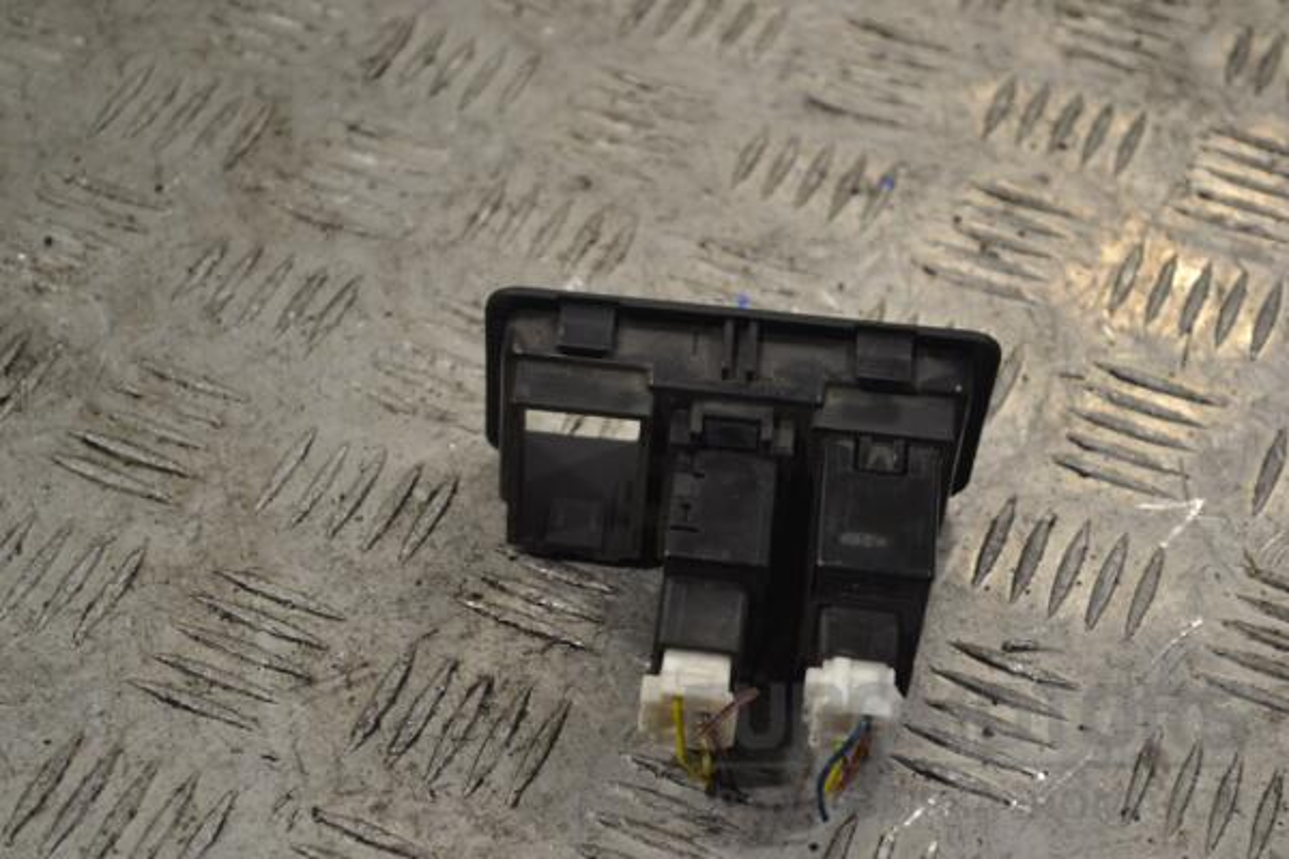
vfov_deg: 16.6
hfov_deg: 24.6
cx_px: 644
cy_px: 430
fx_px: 2954
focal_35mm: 82
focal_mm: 55
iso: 400
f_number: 5.6
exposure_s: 1/100
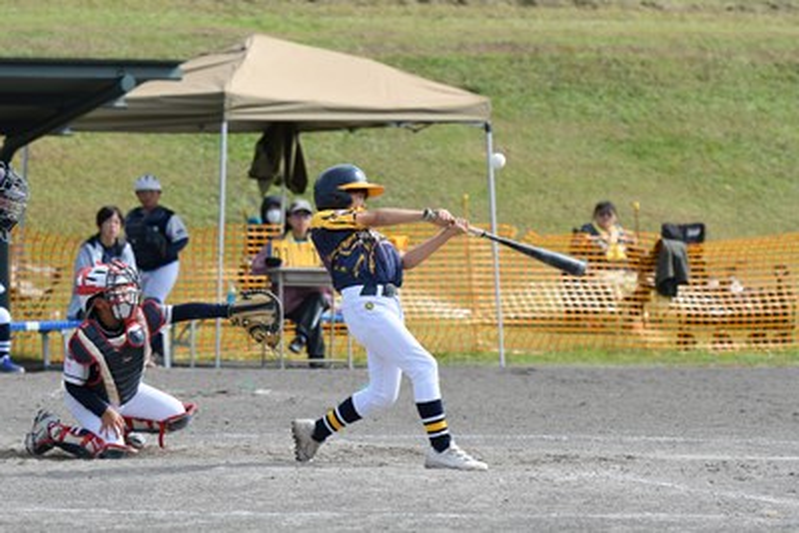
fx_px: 5994
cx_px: 400
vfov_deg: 5.1
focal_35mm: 270
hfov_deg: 7.6
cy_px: 266
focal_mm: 135
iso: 220
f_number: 4
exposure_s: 1/2000
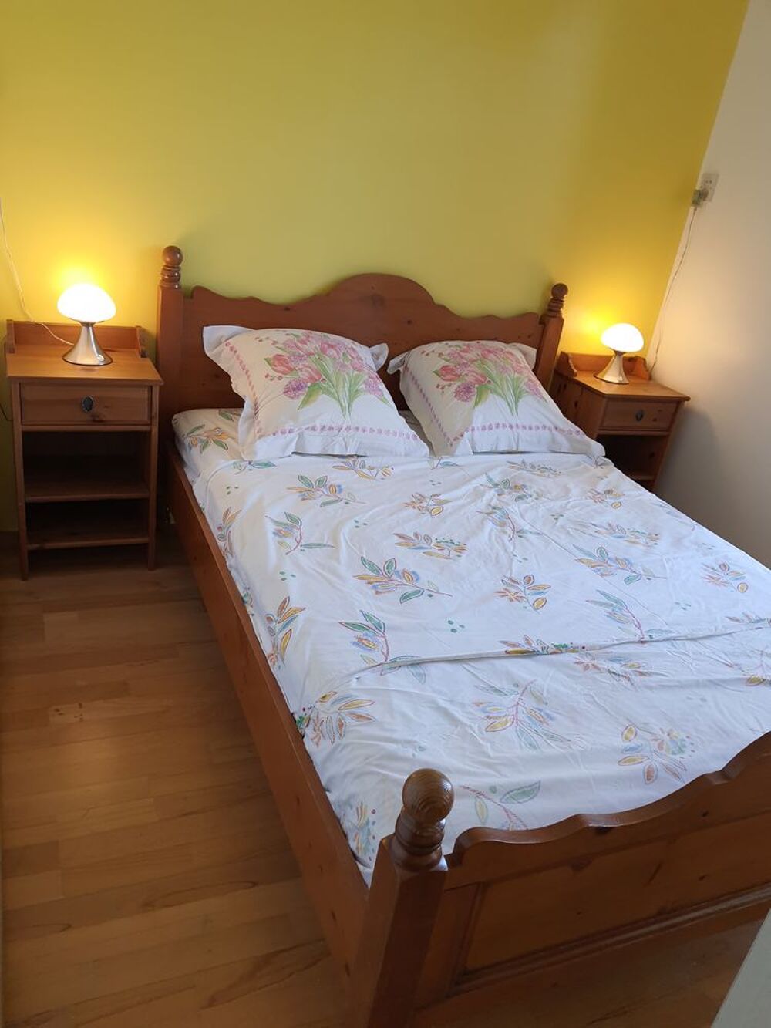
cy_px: 514
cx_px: 386
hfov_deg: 53.1
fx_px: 772
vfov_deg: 67.3
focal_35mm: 26
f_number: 1.7
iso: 100
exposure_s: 1/100
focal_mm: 4.32
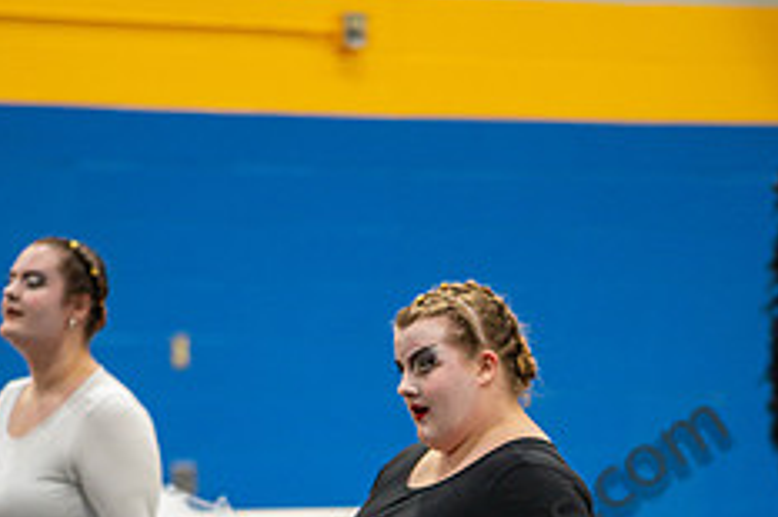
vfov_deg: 3.7
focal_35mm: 367
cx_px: 431
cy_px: 634
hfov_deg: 5.6
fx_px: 7925
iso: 6400
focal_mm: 190
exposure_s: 1/500
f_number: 4
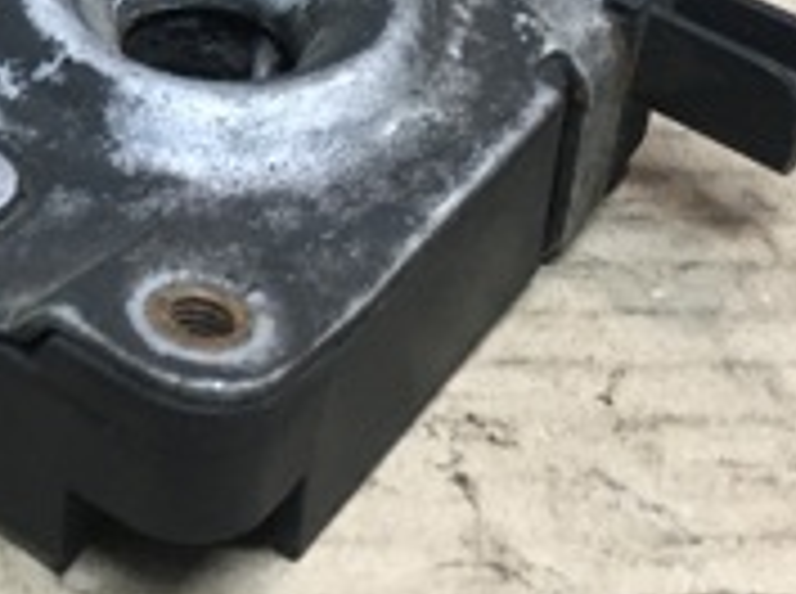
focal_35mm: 105
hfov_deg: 18.2
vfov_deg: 13.2
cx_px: -40
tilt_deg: -28.4
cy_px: -304
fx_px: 2410
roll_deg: -1.7
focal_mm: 4.15
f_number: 2.2
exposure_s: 1/33
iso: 64
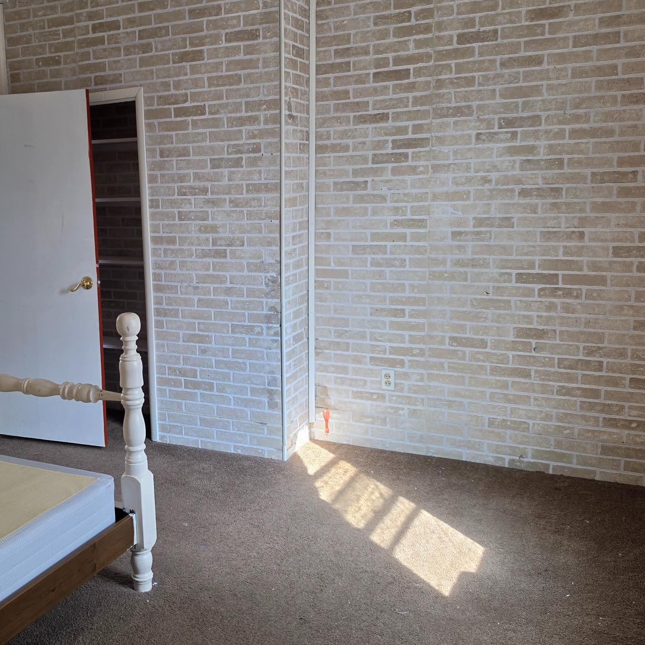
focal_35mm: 35
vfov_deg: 47.2
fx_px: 738
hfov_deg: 46.0
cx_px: 184
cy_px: 316
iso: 80
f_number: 1.4
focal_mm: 6.5
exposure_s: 1/180
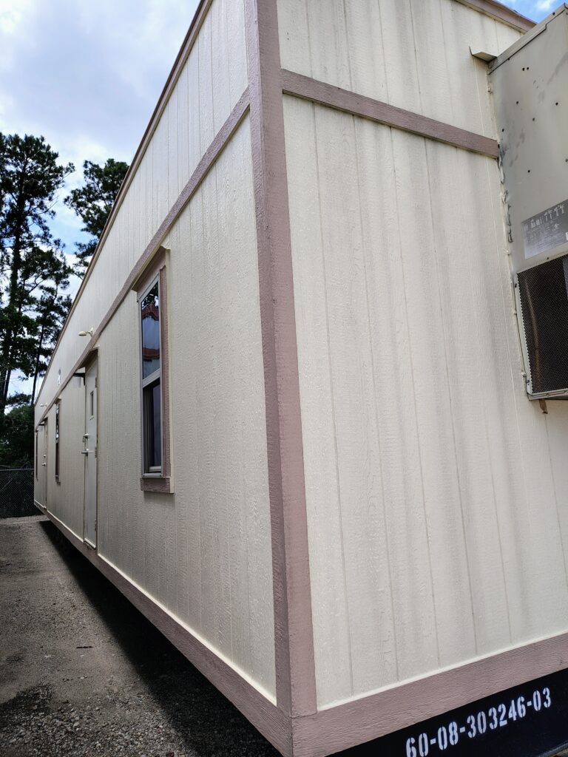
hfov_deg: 56.8
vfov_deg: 71.6
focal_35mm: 24
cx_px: 284
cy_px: 378
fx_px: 525
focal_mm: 5.56
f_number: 1.8
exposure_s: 1/1105
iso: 100
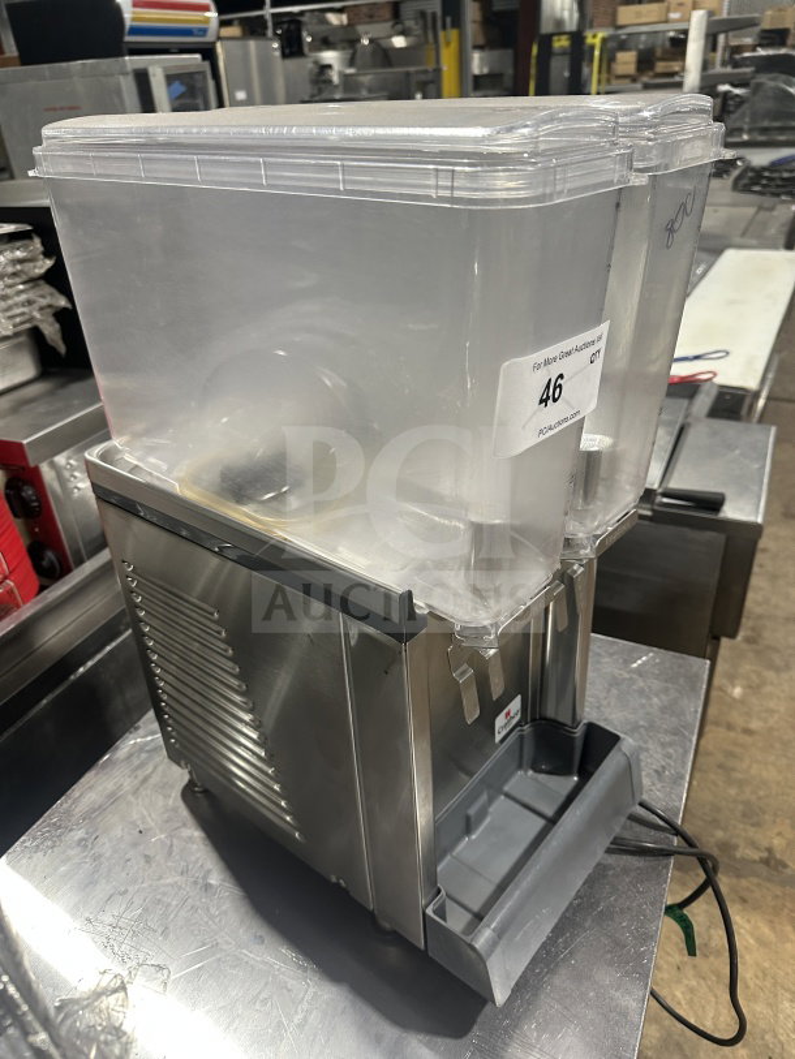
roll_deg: +2.0
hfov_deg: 56.8
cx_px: 398
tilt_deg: -32.0
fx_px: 735
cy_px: 530
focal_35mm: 24
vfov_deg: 71.6
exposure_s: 1/84
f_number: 1.78
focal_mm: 6.86
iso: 250
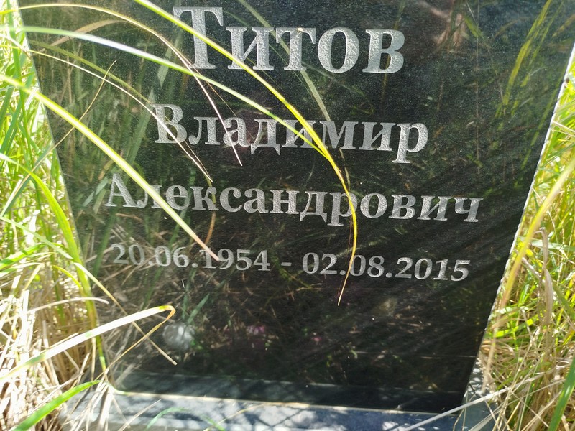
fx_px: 399
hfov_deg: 71.6
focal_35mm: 24
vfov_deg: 56.8
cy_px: 216
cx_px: 288
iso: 50
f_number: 1.7
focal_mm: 5.31
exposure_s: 1/109
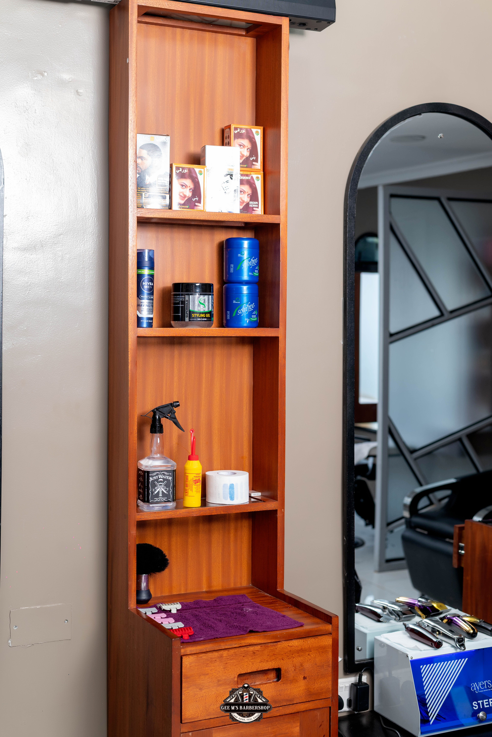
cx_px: 246
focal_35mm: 50
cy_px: 368
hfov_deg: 27.0
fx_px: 1024
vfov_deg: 39.6
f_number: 2.8
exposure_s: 1/125
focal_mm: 50
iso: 250
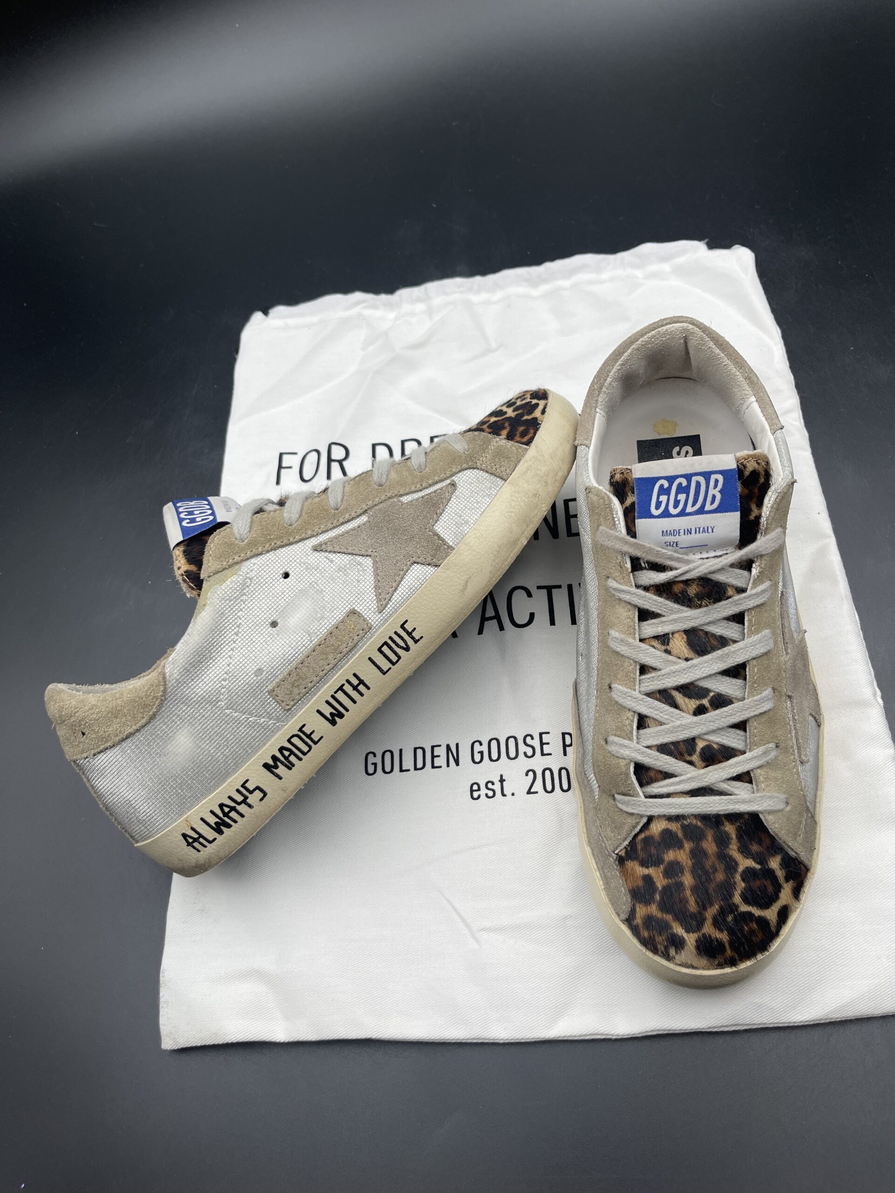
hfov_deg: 53.1
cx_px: 448
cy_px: 596
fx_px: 896
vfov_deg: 67.3
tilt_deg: -60.4
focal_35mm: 26
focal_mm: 5.1
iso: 32
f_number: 1.6
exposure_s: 1/645
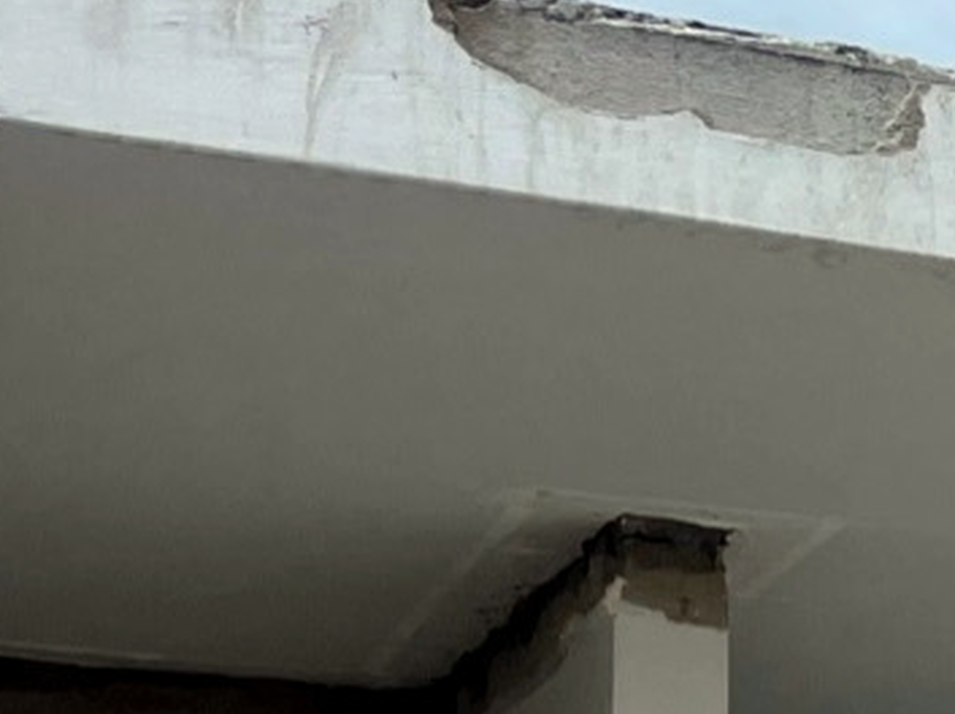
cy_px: 1201
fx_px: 4162
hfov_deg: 10.4
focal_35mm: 151
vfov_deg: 9.4
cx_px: 2623
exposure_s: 1/6494
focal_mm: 4.2
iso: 32
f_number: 1.6
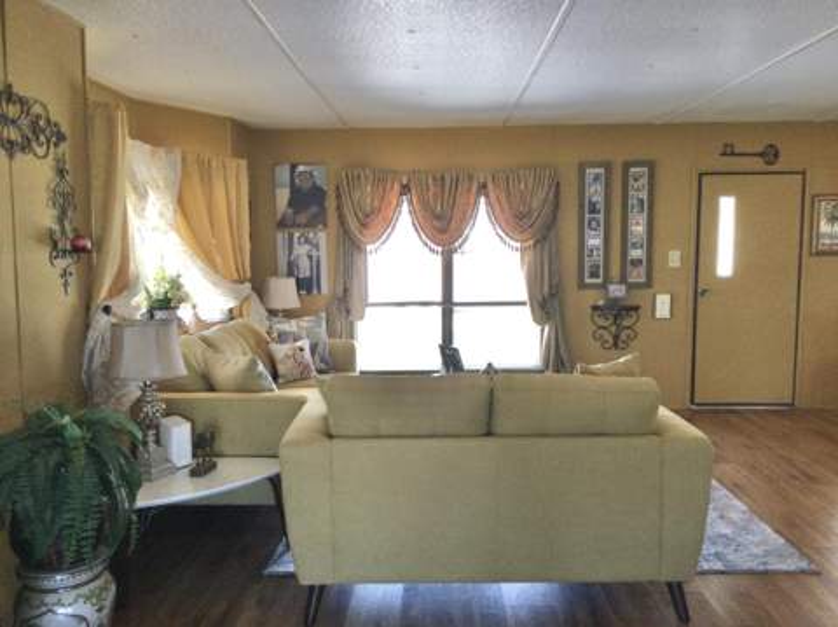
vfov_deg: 45.4
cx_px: 419
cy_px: 314
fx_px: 750
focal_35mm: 31
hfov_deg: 58.4
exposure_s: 1/30
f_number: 2.4
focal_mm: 3.3
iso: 64
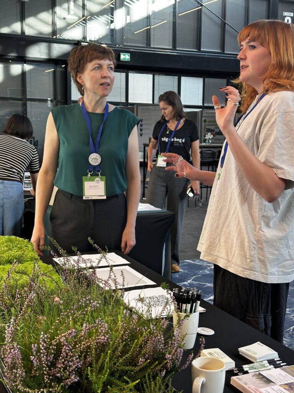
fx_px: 544
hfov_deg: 30.3
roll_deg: -2.0
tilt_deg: -6.0
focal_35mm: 48
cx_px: 147
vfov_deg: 39.7
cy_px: 196
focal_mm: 6.86
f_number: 1.78
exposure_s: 1/79
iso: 80
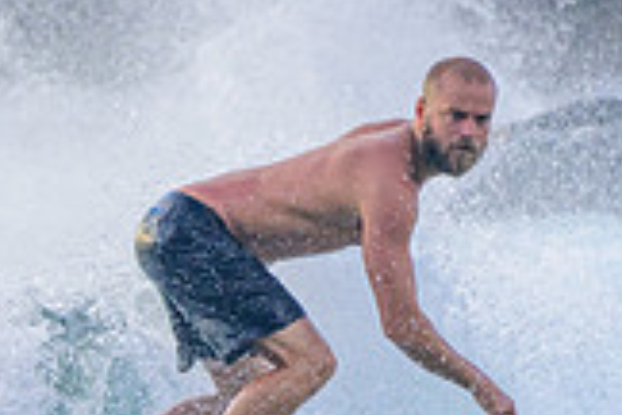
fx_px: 38008
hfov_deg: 0.9
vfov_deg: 0.6
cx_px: 122
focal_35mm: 2200
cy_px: 523
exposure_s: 1/2000
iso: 500
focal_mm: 500
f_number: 5.6
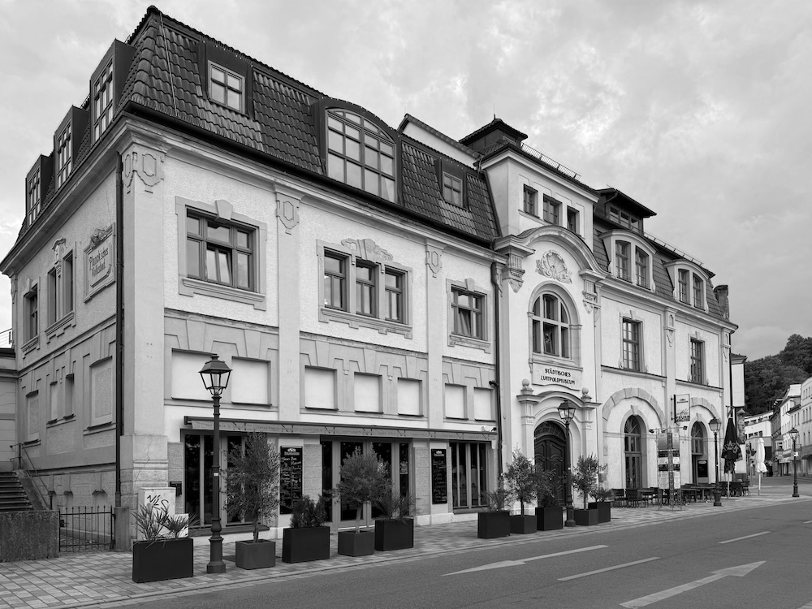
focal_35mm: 24
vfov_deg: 56.8
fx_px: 563
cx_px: 406
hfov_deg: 71.6
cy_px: 304
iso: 80
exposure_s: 1/2611
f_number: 1.8
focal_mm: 6.8
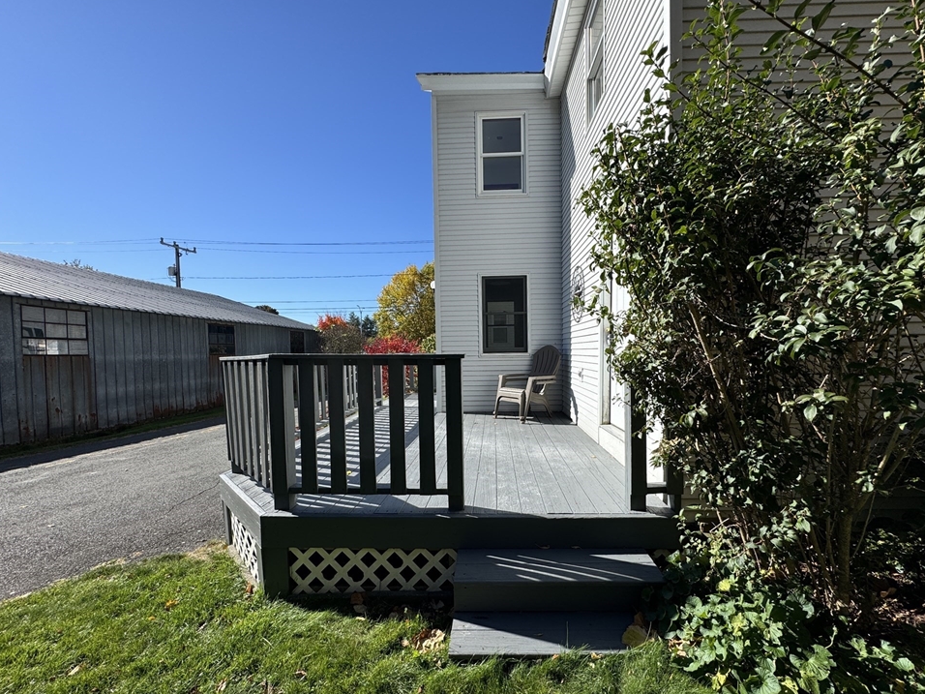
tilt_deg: -1.7
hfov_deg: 98.1
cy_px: 365
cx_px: 482
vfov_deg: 81.7
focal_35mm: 15
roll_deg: -0.1
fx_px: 401
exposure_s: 1/1506
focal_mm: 2.22
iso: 40
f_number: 2.2
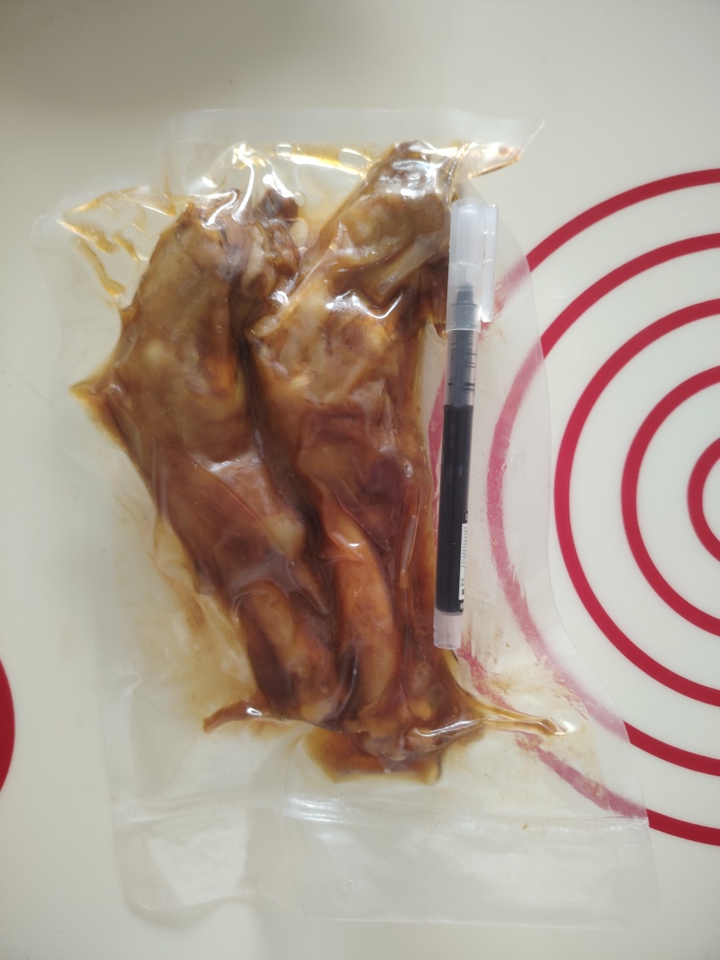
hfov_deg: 56.8
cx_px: 360
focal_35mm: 24
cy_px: 480
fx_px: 666
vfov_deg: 71.6
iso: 1659
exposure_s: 1/33.3
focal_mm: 5.25
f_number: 1.75
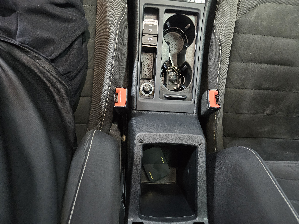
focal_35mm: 23
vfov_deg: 58.9
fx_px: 199
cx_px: 150
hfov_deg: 73.9
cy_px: 112
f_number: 1.8
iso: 1600
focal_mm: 5.4
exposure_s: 1/24
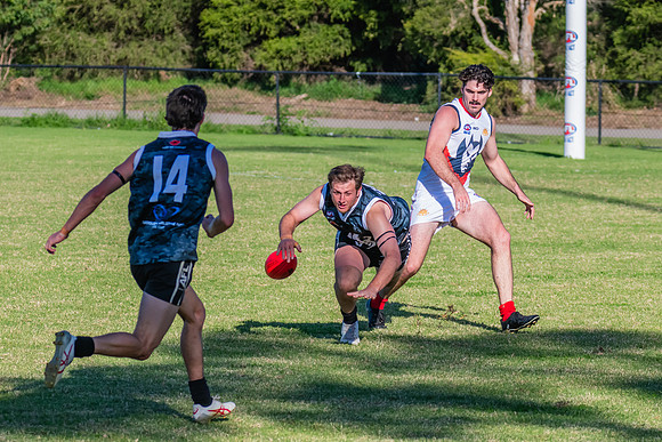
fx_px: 6086
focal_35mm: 331
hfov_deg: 6.2
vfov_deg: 4.2
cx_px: 346
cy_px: 150
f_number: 8
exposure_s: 1/1600
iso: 800
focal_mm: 240
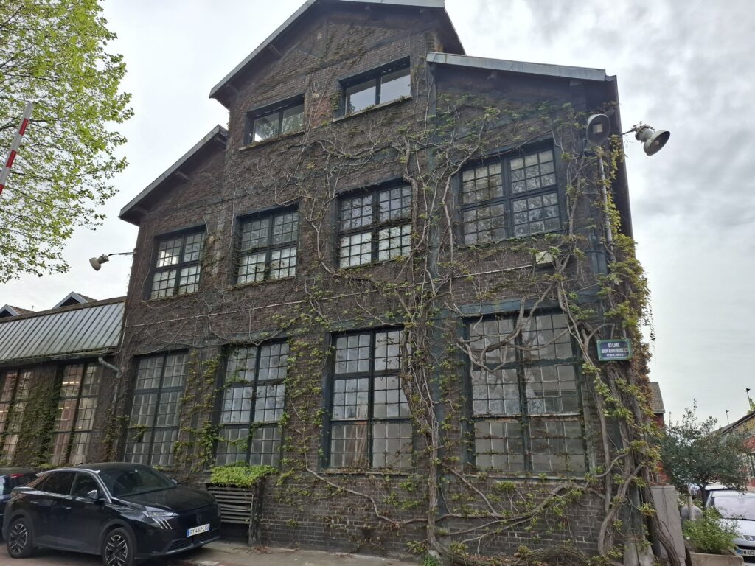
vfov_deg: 58.9
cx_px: 378
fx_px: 502
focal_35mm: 23
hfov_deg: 73.9
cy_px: 283
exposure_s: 1/1038
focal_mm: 5.54
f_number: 1.8
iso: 50
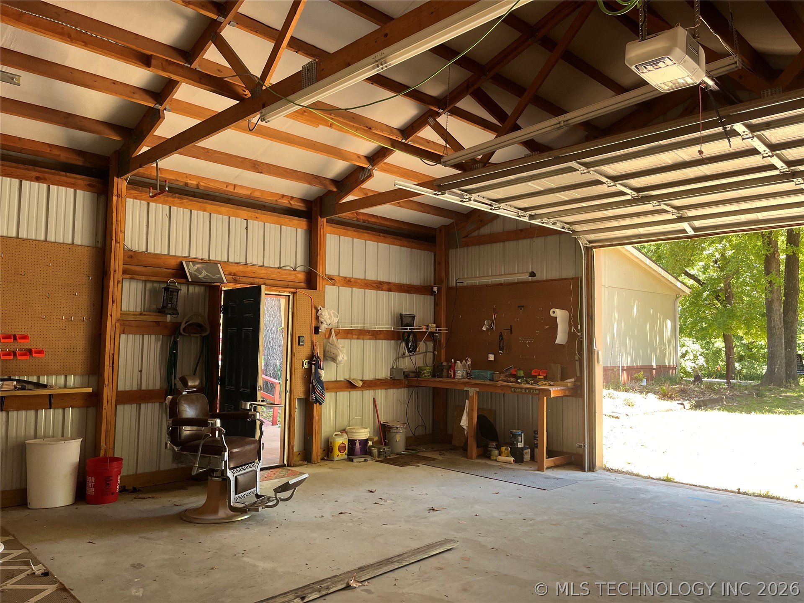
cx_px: 402
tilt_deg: +4.2
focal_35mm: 26
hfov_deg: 67.3
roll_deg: -1.0
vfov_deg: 53.1
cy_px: 302
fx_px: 604
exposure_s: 1/122
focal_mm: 5.1
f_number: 1.6
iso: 100
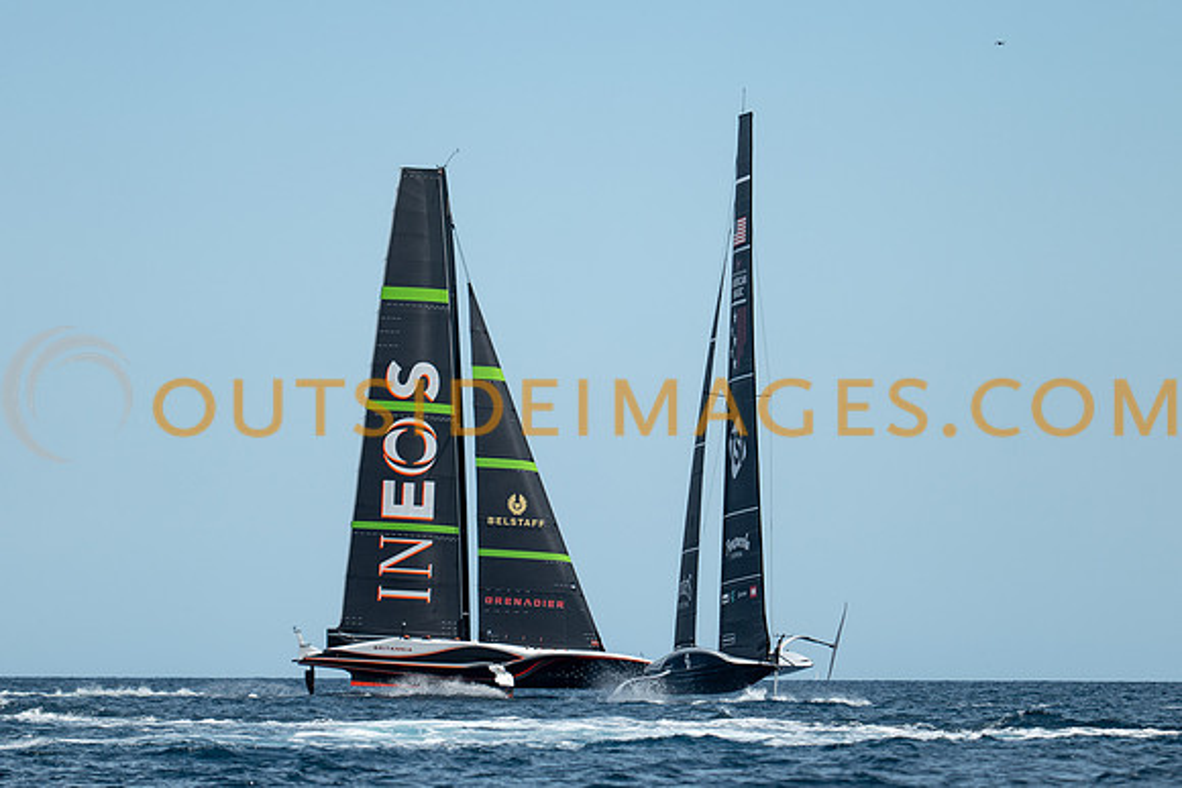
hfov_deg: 6.6
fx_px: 10204
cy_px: 388
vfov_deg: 4.4
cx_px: 593
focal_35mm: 311
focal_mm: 200
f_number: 2.8
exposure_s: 1/3200
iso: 100
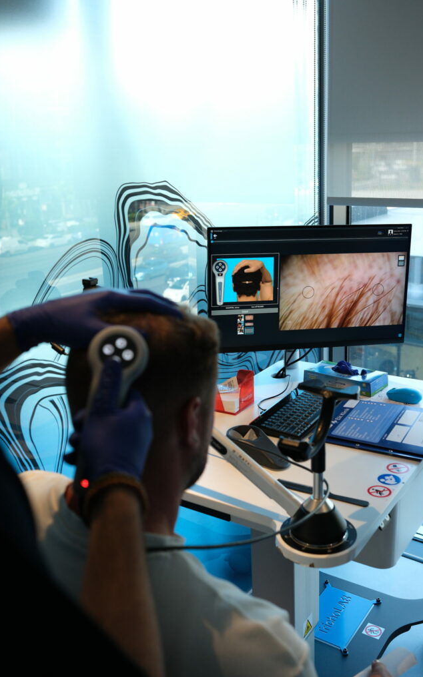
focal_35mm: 36
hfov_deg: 35.3
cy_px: 341
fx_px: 664
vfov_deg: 54.0
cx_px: 222
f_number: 2.8
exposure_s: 1/250
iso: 640
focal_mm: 23
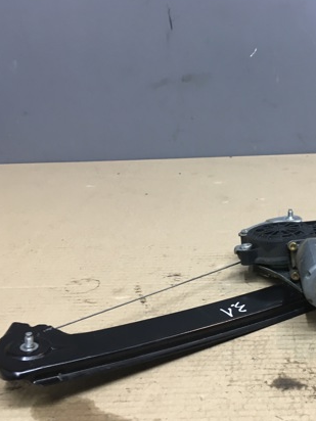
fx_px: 548
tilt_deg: -22.0
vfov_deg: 42.0
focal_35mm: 45
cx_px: 258
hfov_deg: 31.3
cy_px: 238
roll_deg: +0.9
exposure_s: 1/33
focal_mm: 4.15
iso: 64
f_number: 2.2
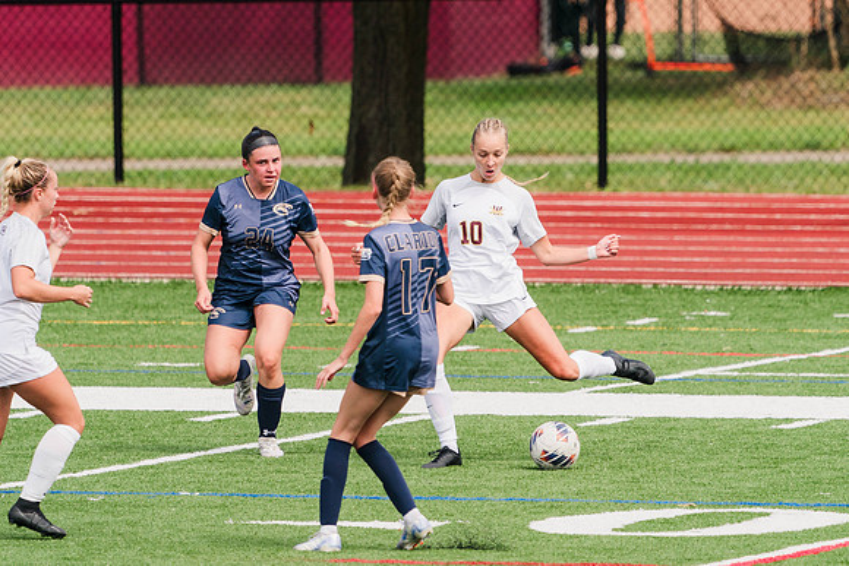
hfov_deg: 2.7
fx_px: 18096
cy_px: 204
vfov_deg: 1.8
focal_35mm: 767
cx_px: 426
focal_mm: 600
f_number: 6.3
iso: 640
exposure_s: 1/1600
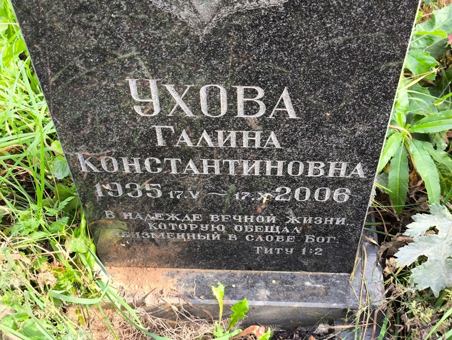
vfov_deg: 29.1
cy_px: 170
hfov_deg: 38.2
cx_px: 226
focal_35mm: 50
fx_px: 653
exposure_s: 1/120
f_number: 1.7
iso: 64
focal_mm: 4.71
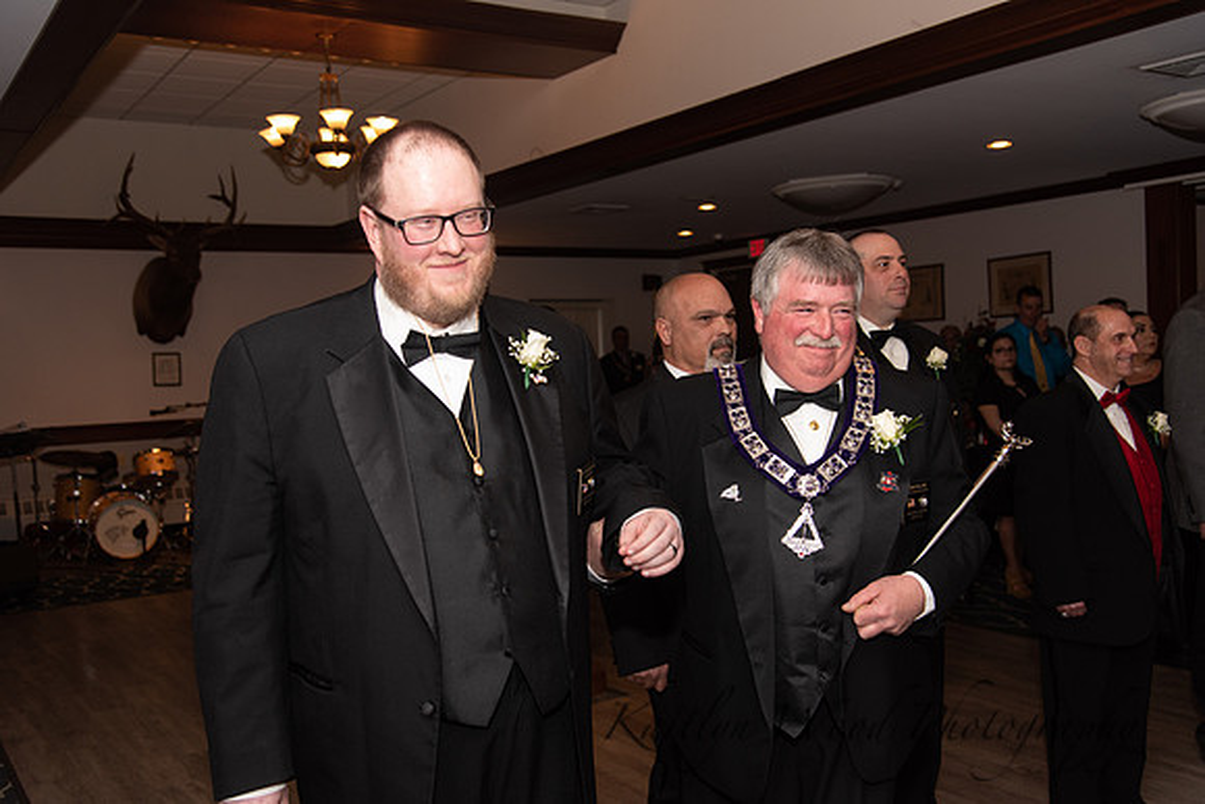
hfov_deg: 54.4
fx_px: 1172
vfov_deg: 37.9
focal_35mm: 35
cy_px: 402
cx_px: 602
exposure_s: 1/200
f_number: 4
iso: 800
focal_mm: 35
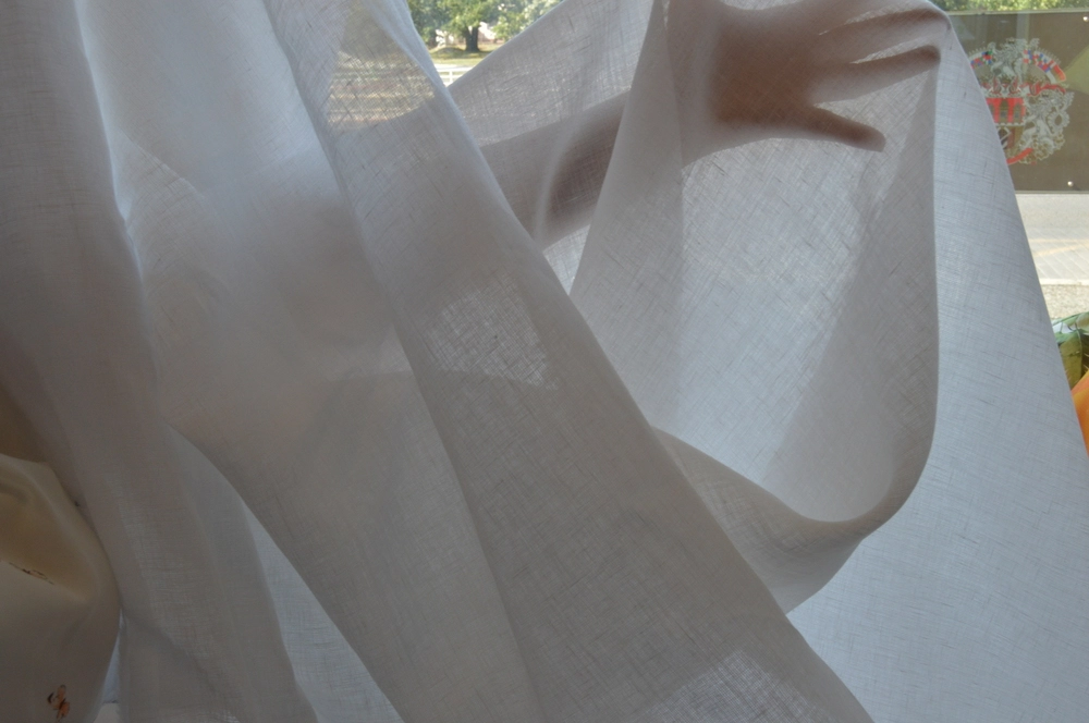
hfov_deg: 53.2
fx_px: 1088
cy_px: 362
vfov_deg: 36.8
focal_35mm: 36
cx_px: 544
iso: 400
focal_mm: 24
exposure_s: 1/80
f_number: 13
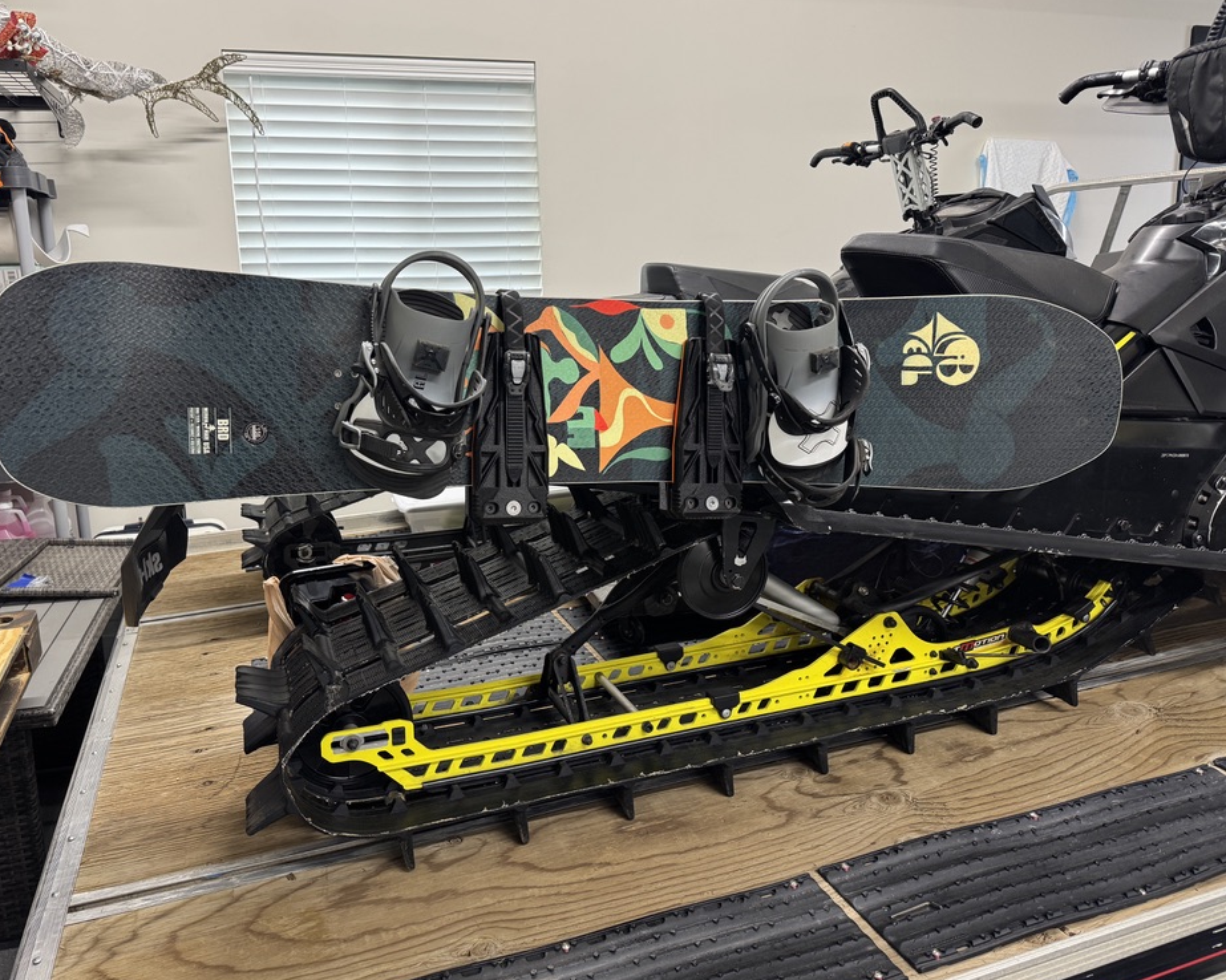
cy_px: 481
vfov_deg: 54.9
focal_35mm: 26
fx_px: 943
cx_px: 547
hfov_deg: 65.9
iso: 125
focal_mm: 6.76
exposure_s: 1/60
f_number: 1.78
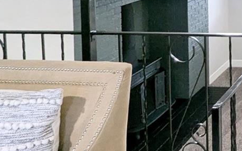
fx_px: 316
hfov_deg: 27.7
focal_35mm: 48
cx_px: 366
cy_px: -71
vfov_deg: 22.4
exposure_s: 1/60
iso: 166
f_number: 2.2
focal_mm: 1.95
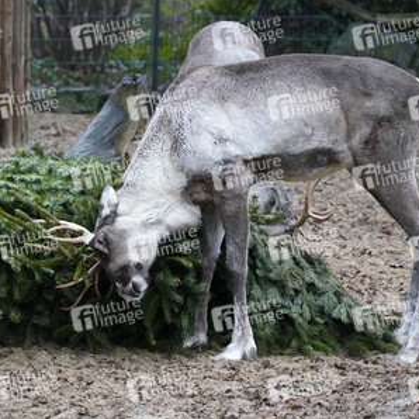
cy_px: 210
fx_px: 2711
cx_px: 126
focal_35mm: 198
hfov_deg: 8.8
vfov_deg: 8.8
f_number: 6.3
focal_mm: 154
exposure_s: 1/250
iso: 3200
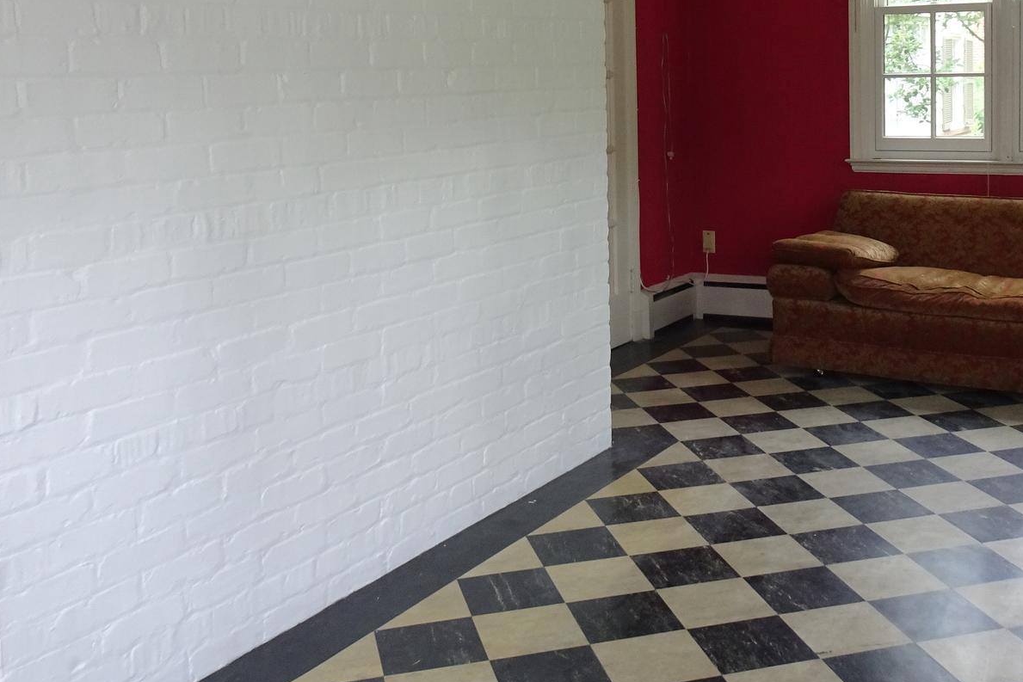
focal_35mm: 43
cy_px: 163
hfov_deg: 45.2
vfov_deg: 30.6
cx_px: 613
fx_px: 1222
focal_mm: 4.1
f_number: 3.5
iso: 200
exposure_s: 1/30
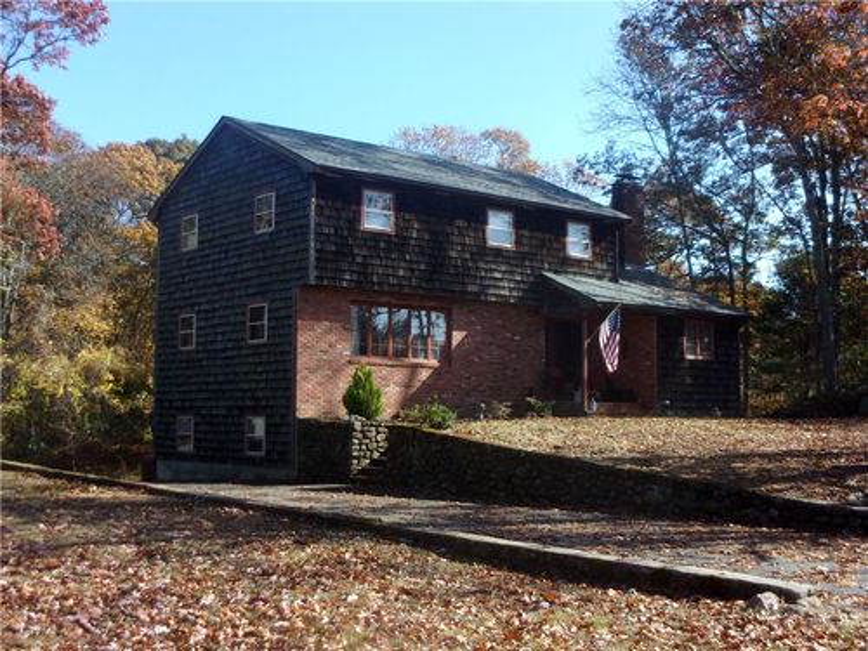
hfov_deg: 36.2
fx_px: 1329
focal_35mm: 53
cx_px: 434
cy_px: 326
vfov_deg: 27.5
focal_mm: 9.5
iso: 200
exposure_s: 1/420
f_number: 4.9
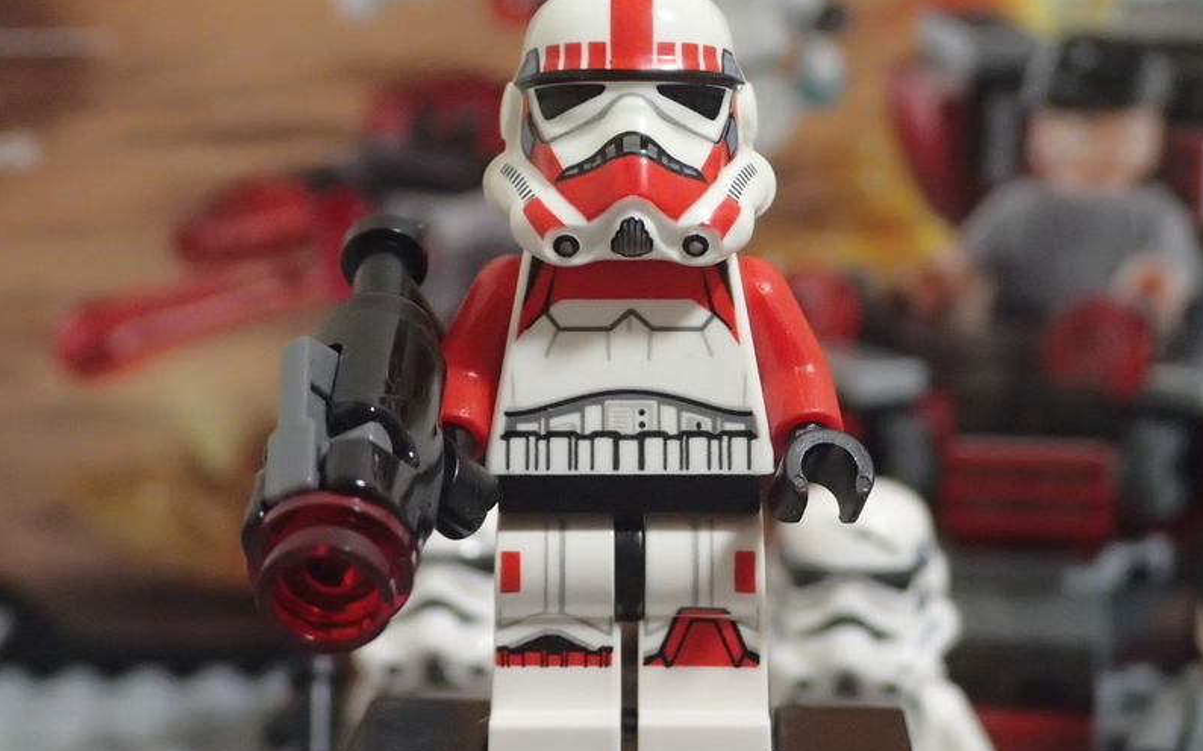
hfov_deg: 26.2
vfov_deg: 16.5
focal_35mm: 79
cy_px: 377
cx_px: 603
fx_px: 2590
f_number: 4.2
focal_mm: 13.47
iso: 1600
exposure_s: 1/80
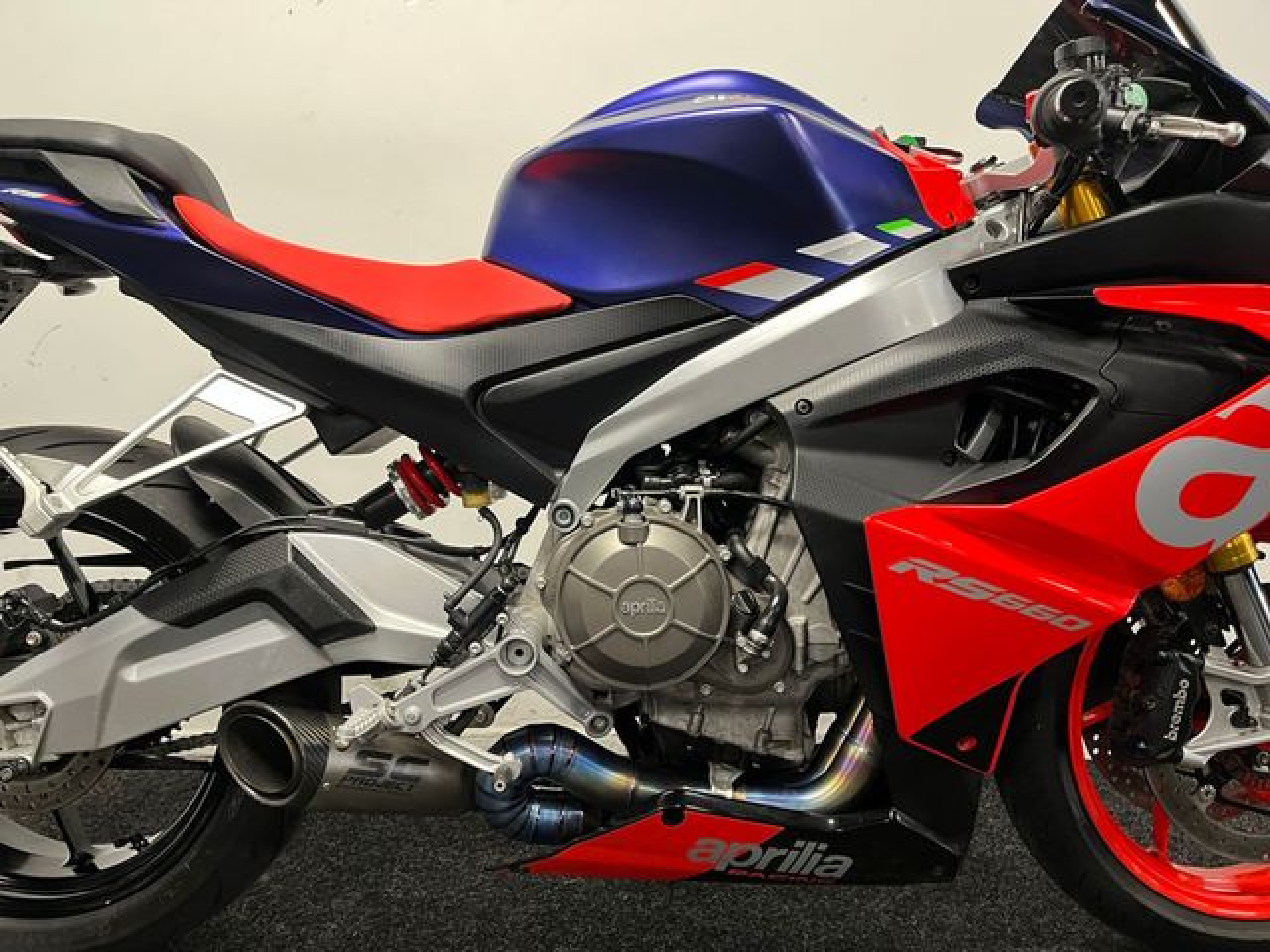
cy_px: 476
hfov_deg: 67.3
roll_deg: +0.2
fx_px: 954
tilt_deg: -5.0
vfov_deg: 53.1
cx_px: 635
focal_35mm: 26
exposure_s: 1/50
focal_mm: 5.1
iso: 250
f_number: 1.6
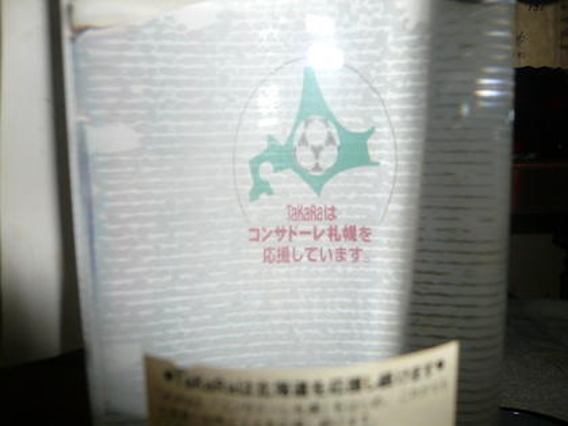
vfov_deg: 49.7
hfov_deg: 63.4
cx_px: 284
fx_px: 459
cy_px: 213
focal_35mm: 28
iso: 100
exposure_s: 1/30
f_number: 2.8
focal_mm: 4.6
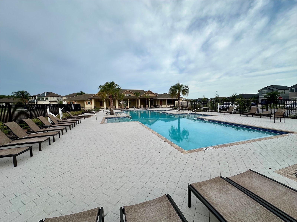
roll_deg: +1.3
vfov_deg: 85.7
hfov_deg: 102.1
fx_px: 120
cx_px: 148
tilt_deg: -2.9
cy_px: 111
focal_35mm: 14
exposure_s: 1/759
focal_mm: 2.22
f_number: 2.2
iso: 40
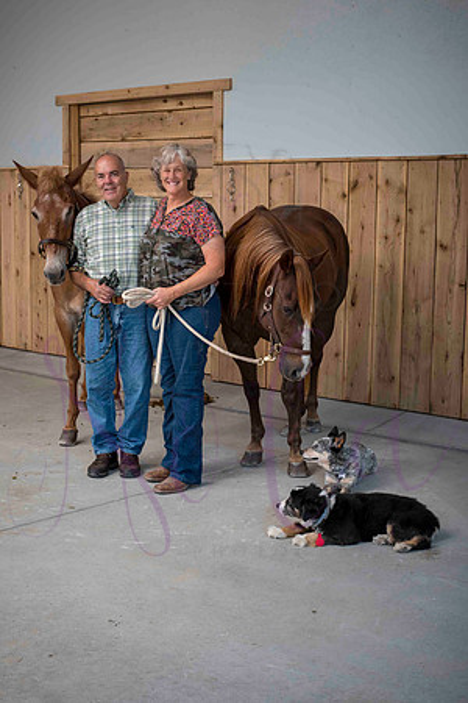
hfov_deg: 27.0
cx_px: 234
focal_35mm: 50
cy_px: 352
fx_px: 975
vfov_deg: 39.6
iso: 400
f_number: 9
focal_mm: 50
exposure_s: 1/160
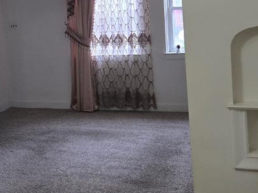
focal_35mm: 59
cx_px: 69
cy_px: 46
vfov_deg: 24.5
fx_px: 440
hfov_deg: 32.2
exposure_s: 1/120
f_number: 1.8
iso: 1000
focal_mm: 5.4
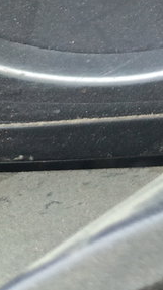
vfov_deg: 13.1
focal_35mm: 146
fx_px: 1124
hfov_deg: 7.2
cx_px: 528
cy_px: -261
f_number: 1.75
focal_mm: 5.25
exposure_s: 1/50
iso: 531
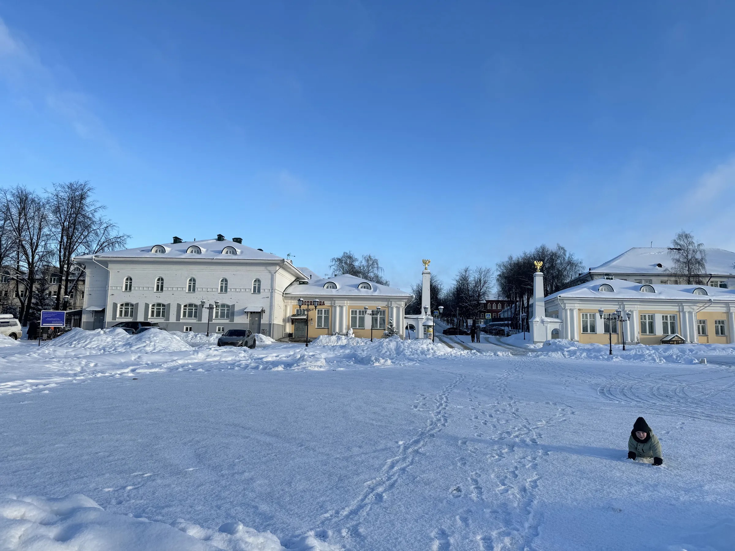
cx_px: 368
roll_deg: -2.6
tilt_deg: +7.2
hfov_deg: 71.6
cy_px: 276
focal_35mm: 24
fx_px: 510
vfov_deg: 56.8
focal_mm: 6.86
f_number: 1.78
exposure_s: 1/2833
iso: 80
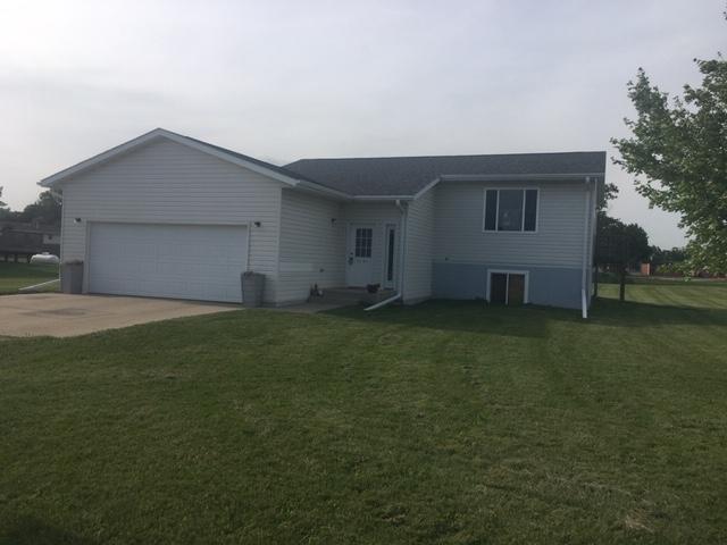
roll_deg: -2.5
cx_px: 364
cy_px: 272
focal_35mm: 29
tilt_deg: +1.1
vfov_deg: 48.2
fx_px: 609
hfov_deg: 61.7
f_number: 2.2
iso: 25
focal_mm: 4.15
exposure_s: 1/2331
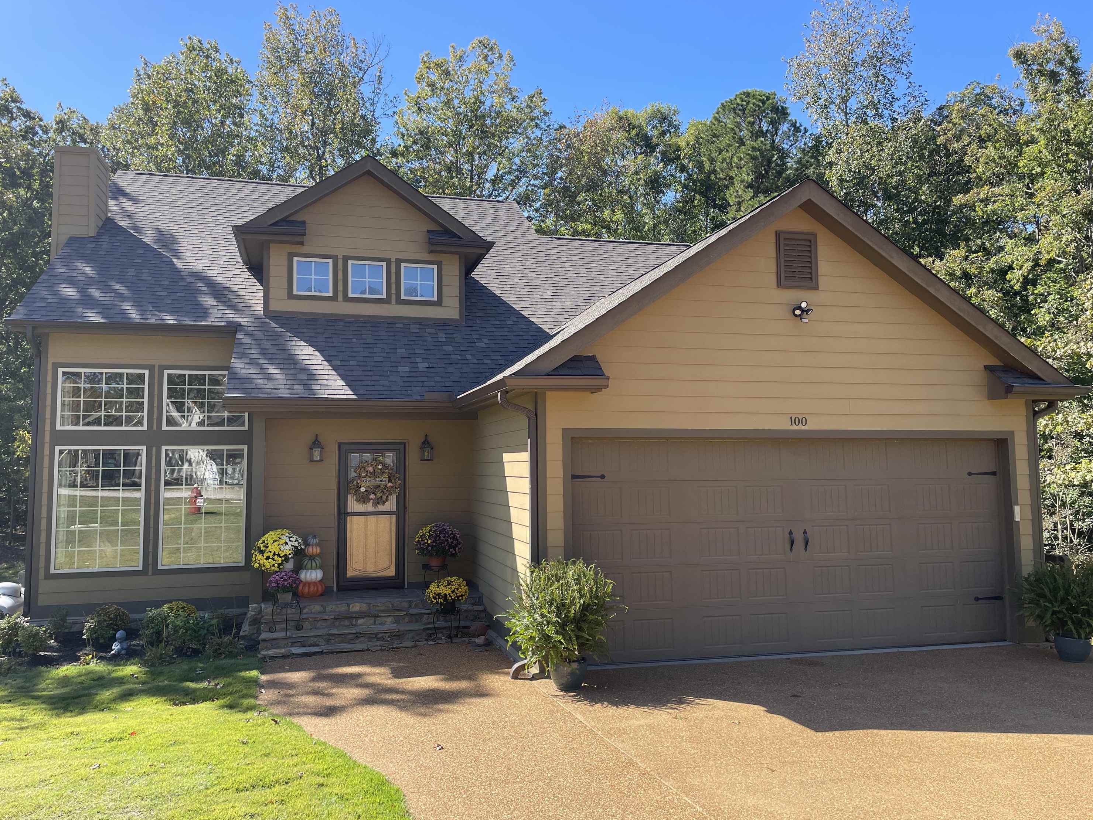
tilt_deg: +4.8
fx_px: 853
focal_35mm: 27
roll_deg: +0.9
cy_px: 401
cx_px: 526
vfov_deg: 51.4
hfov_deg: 65.3
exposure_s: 1/1233
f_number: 1.6
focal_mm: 4.2
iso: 32
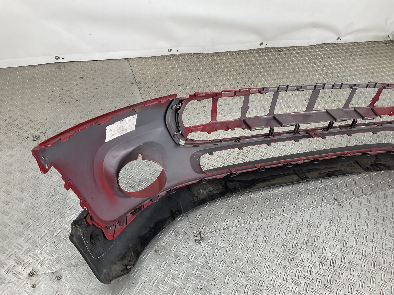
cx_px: 197
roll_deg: -12.9
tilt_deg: -40.1
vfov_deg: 48.2
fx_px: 330
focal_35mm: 29
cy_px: 148
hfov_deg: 61.7
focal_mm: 3
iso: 25
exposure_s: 1/120
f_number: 1.8
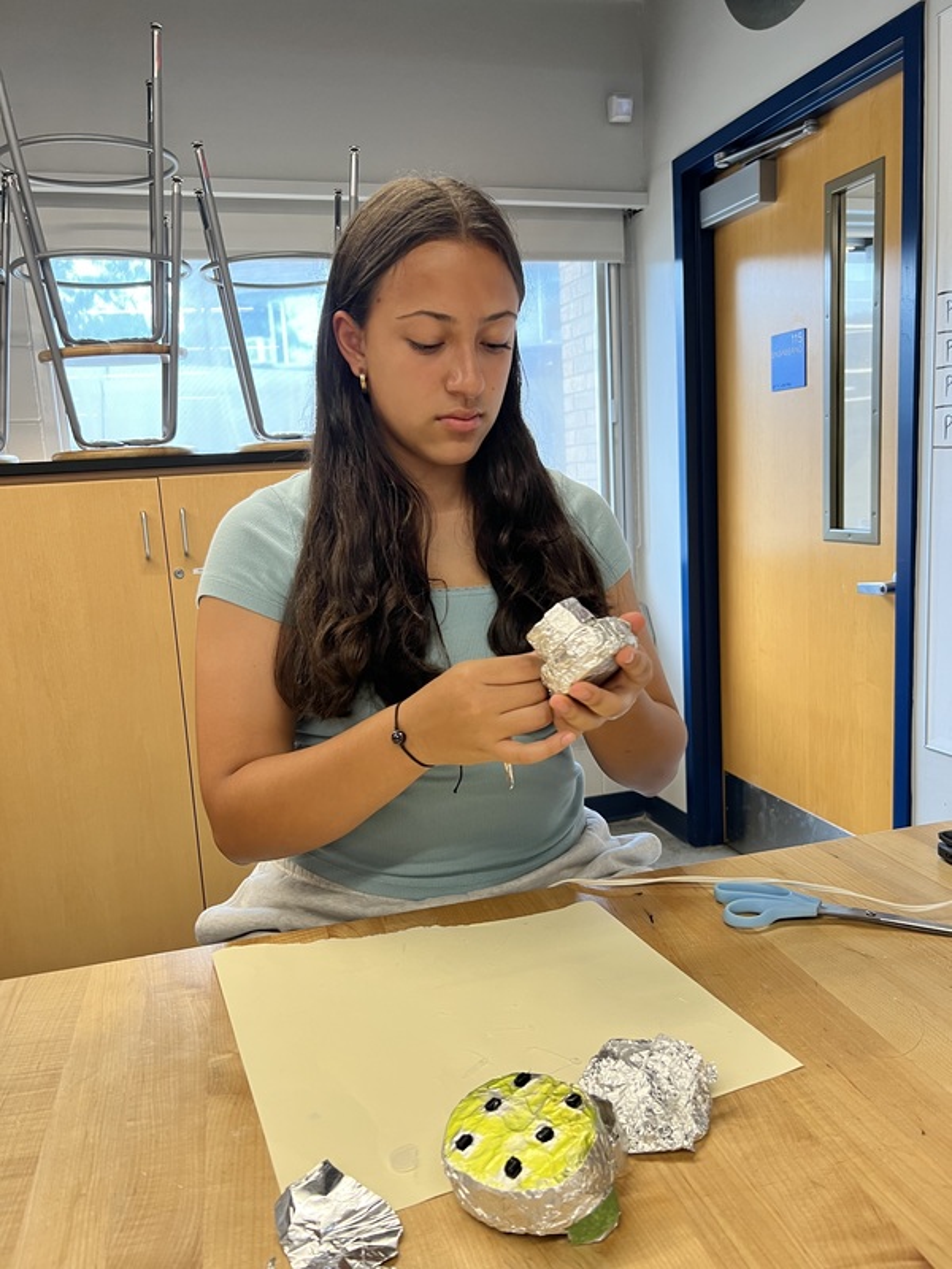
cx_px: 476
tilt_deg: -8.7
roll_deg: +3.4
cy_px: 634
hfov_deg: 53.1
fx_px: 953
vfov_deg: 67.3
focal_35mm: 26
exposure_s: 1/60
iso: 100
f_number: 1.5
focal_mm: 5.7
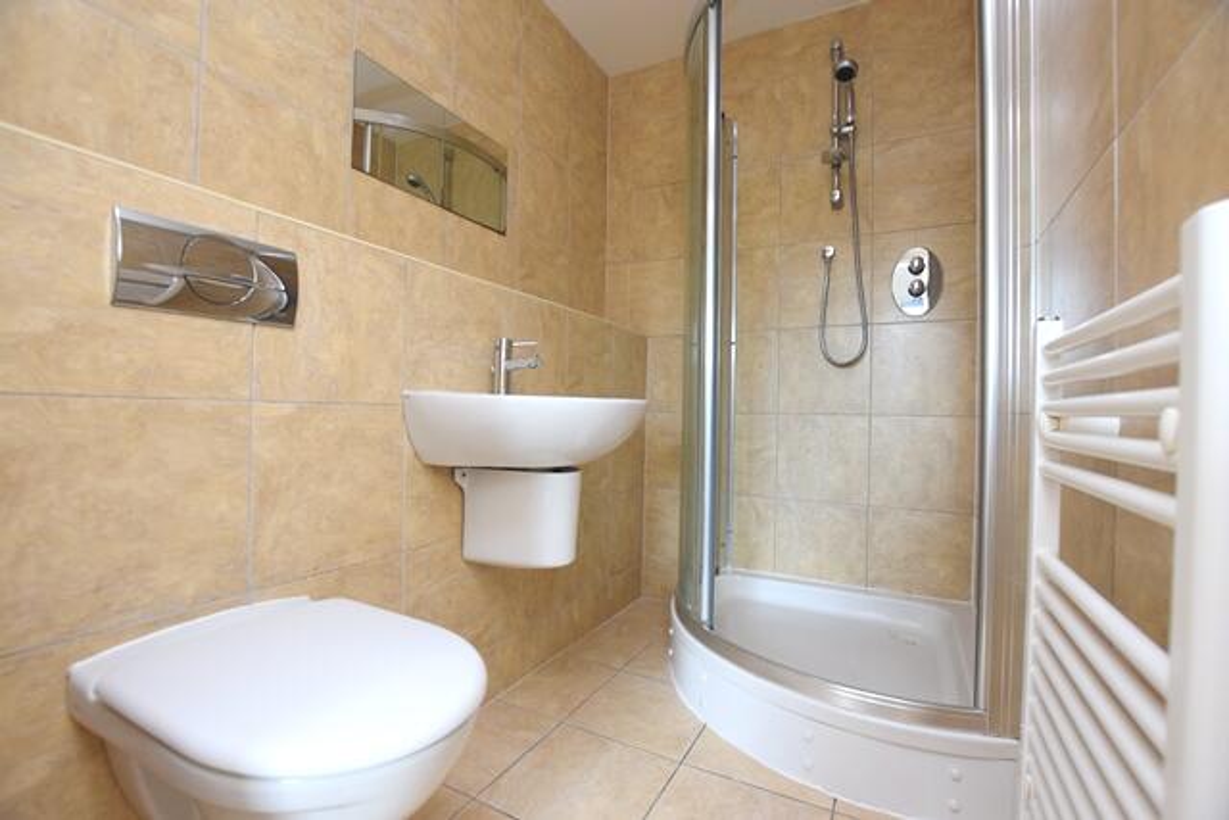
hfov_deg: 100.4
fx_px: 512
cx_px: 614
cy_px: 410
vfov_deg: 77.4
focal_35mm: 15
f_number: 5
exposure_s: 1/100
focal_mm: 10
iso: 800
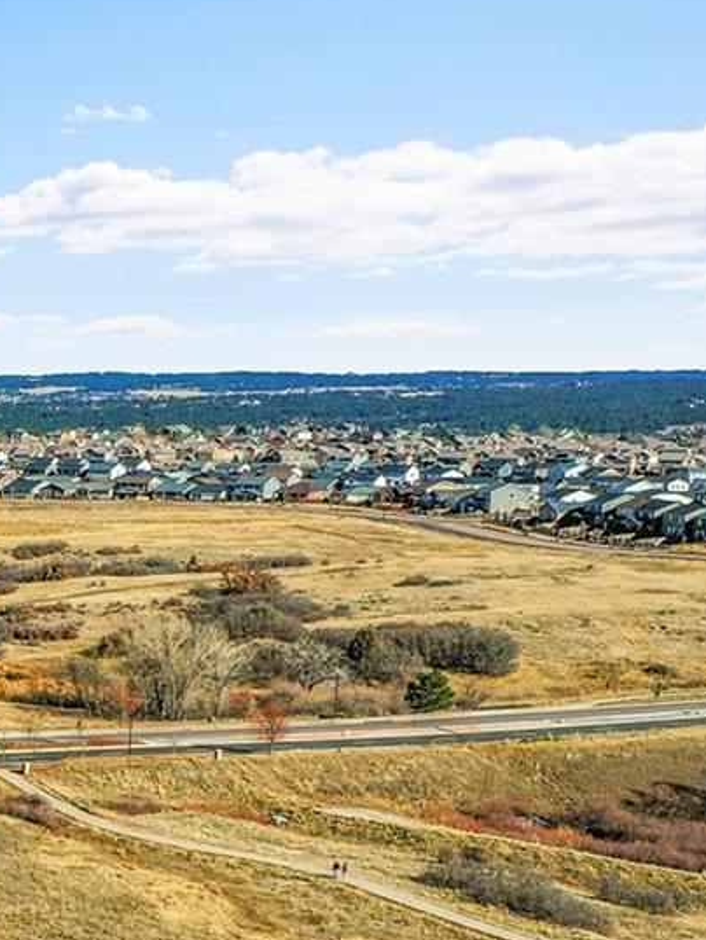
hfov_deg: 16.1
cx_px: -498
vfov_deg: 23.6
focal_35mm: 80
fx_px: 2174
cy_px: 877
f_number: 6.3
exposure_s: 1/800
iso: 100
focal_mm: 10.26
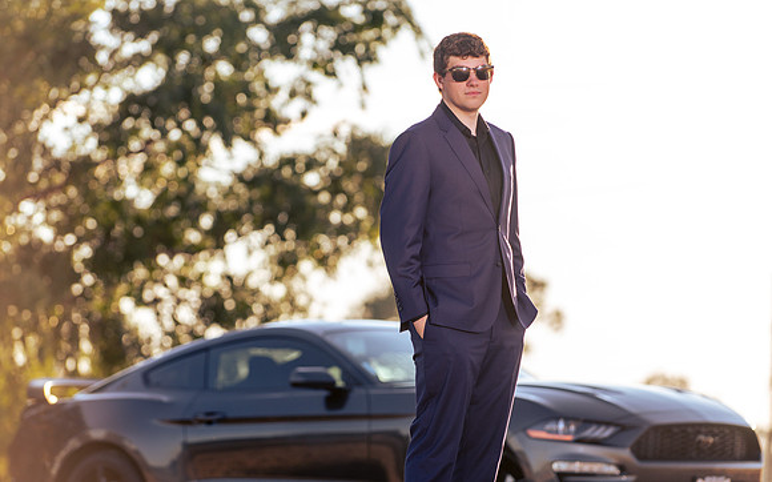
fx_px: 4819
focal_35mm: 229
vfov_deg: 5.7
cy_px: 270
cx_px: 399
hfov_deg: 9.2
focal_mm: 170
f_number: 4
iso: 31
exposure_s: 1/250
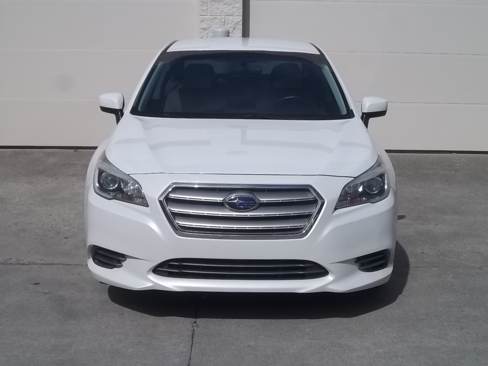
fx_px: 818
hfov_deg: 33.2
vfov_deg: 25.2
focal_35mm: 58
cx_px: 244
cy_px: 183
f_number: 11.99
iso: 64
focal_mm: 10.42
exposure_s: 1/200
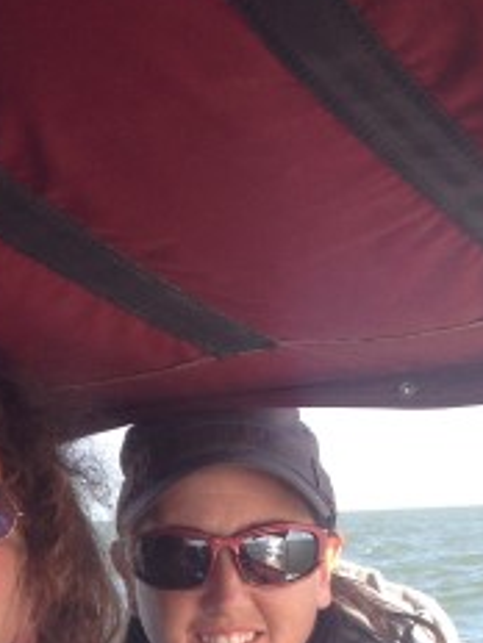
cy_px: 892
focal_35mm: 114
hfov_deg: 12.8
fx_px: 2121
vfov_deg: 16.1
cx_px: -8
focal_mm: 4.12
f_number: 2.4
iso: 50
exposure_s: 1/371
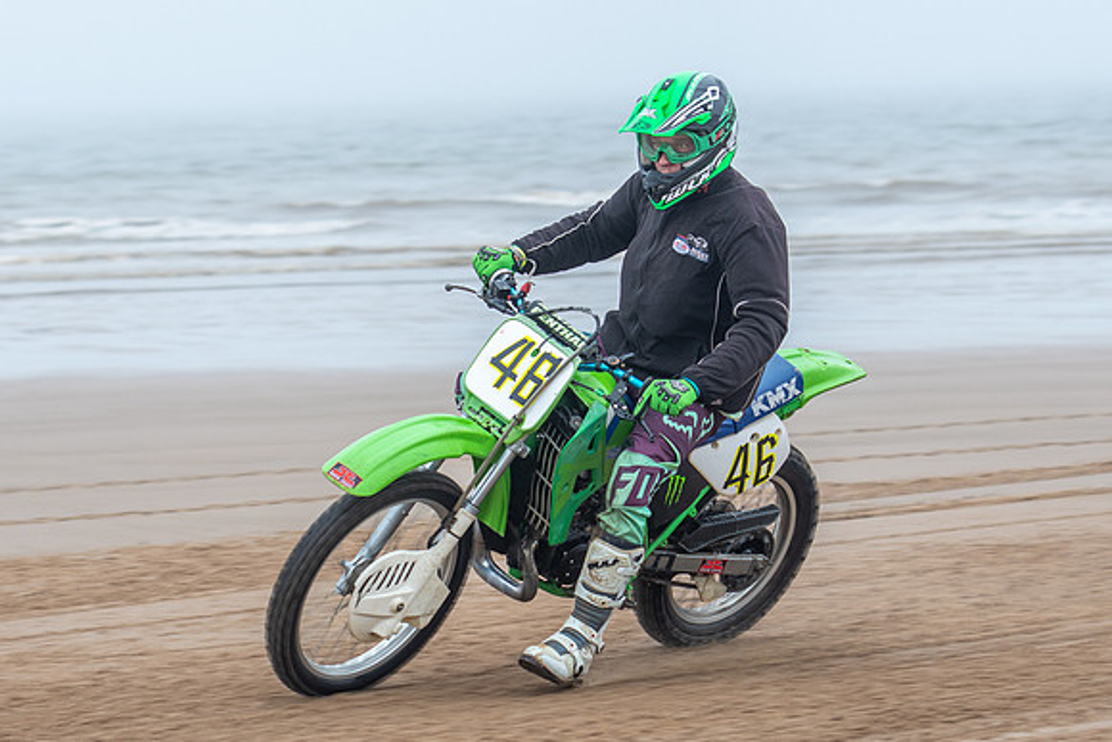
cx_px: 451
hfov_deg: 13.0
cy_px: 500
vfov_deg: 8.7
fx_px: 4878
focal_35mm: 158
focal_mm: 78
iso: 200
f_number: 4
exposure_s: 1/320
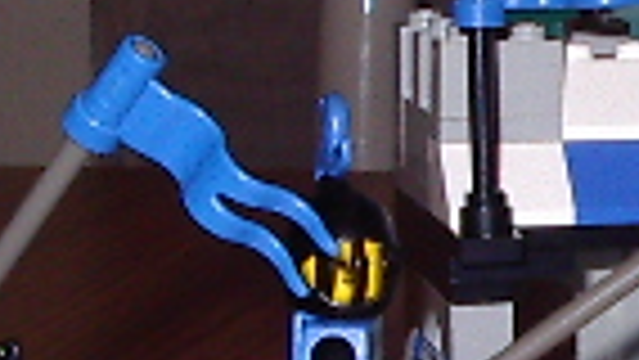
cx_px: 900
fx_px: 3153
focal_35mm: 186
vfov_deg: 6.5
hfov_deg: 11.2
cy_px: 292
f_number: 4.8
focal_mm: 5.8
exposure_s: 1/60
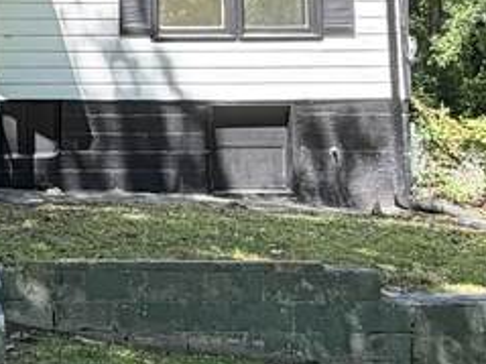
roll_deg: -1.5
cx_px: -126
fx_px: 1052
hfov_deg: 23.3
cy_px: 41
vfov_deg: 19.3
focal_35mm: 75
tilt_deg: +4.3
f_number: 2.2
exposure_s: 1/308
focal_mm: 2.22
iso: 50
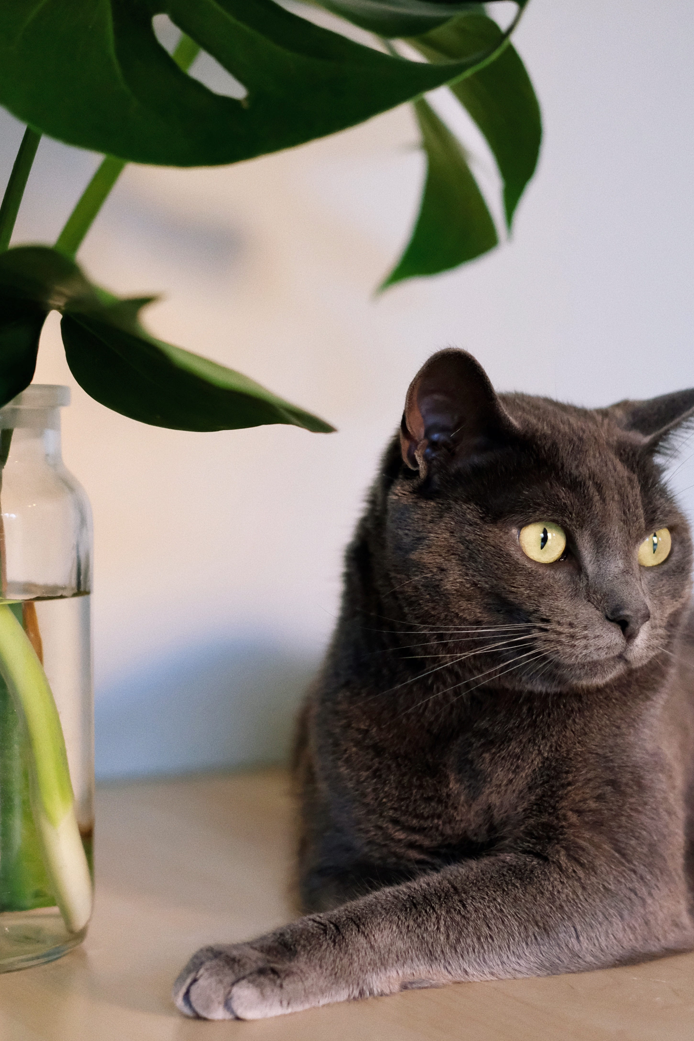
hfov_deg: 18.7
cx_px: 298
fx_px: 2111
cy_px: 570
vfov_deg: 27.7
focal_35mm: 73
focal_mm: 35
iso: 3200
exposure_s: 1/500
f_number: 2
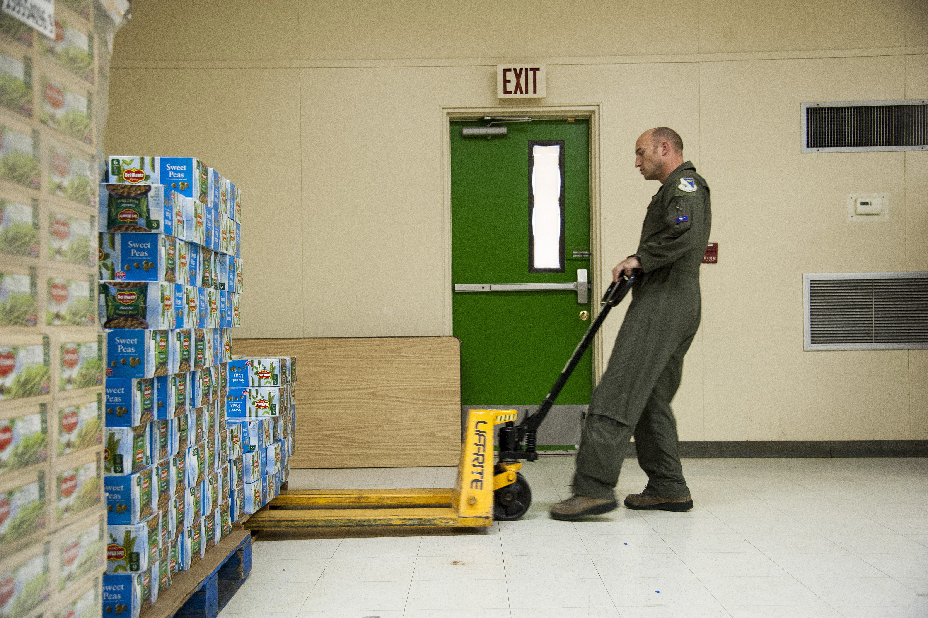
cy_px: 309
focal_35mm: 38
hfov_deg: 50.7
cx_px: 464
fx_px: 979
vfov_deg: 35.0
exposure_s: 1/60
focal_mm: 38
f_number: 4
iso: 1000
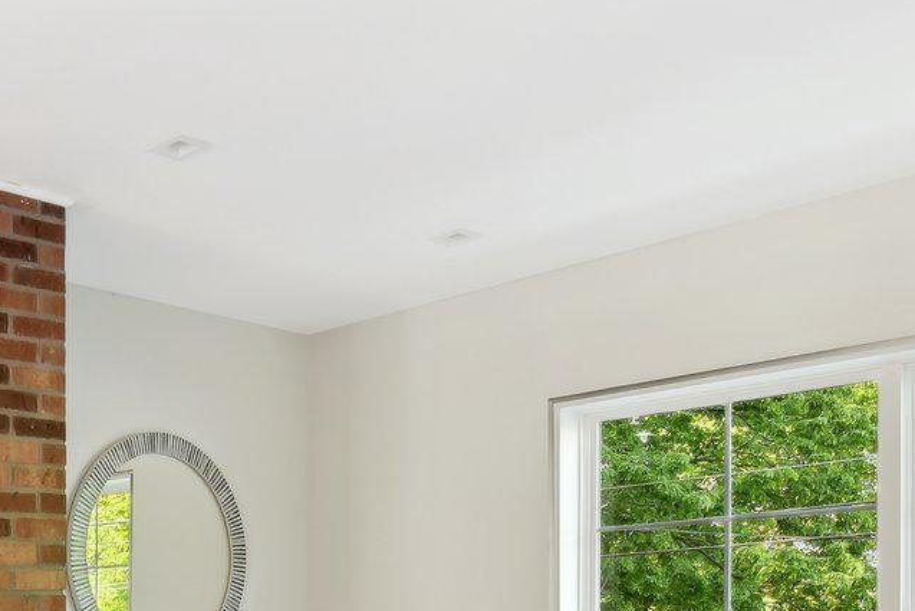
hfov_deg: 37.2
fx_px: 1144
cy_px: 676
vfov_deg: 27.3
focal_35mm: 45
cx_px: -72
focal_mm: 14
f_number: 8
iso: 400
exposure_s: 1/20
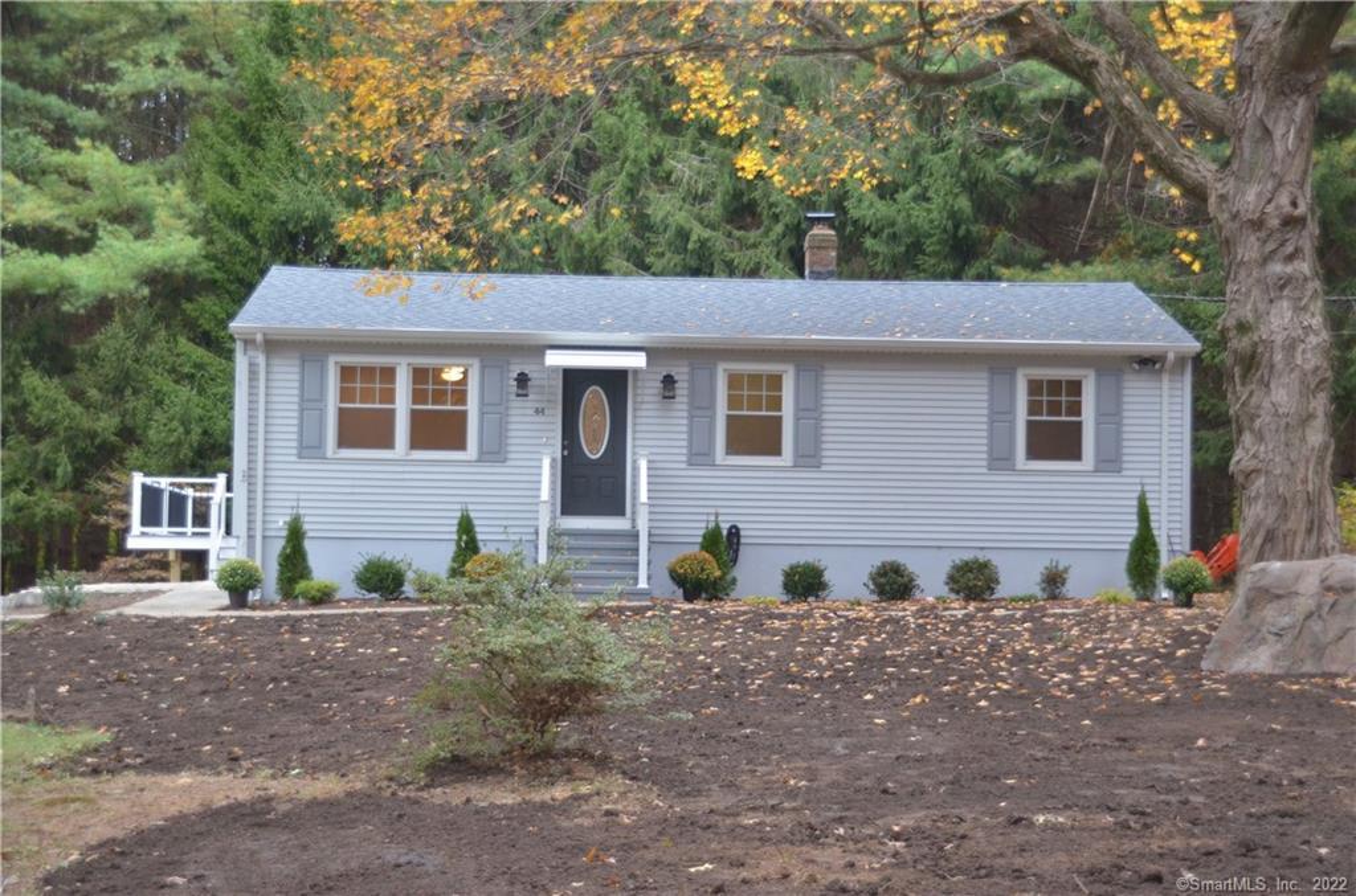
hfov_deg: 14.0
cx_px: 678
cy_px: 448
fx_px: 5522
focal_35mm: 147
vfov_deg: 9.3
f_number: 5.6
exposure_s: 1/250
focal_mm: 98
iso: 1600
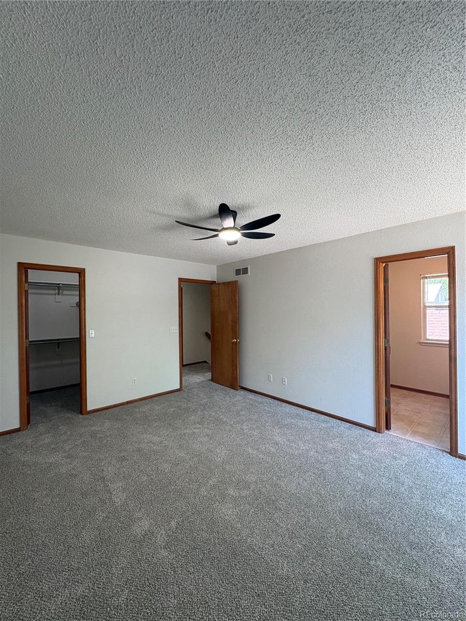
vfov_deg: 102.1
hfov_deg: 85.7
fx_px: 251
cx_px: 233
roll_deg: +0.3
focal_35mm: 14
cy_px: 310
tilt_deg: +0.2
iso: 200
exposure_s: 1/99
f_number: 2.2
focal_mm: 2.22
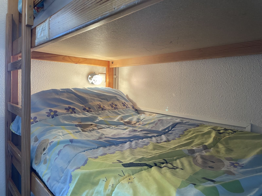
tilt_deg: -1.9
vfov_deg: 53.1
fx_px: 197
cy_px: 98
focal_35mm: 26
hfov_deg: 67.3
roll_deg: -0.8
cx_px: 131
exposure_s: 1/50
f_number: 1.6
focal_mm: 4.2
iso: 125
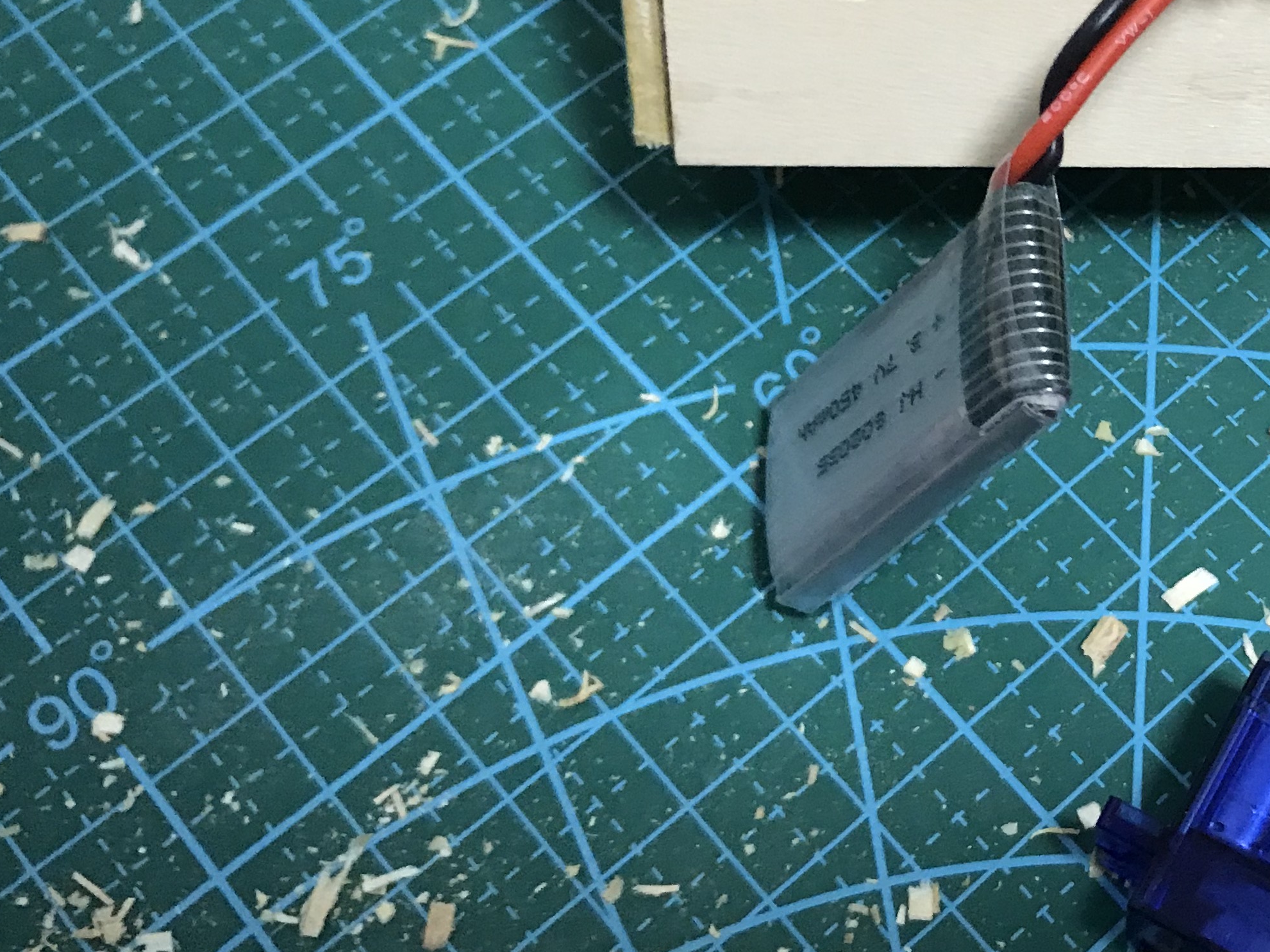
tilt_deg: -61.9
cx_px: 1162
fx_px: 2091
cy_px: 312
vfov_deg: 25.5
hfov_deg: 32.0
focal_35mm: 57
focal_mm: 3.99
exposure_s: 1/17
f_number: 1.8
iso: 100
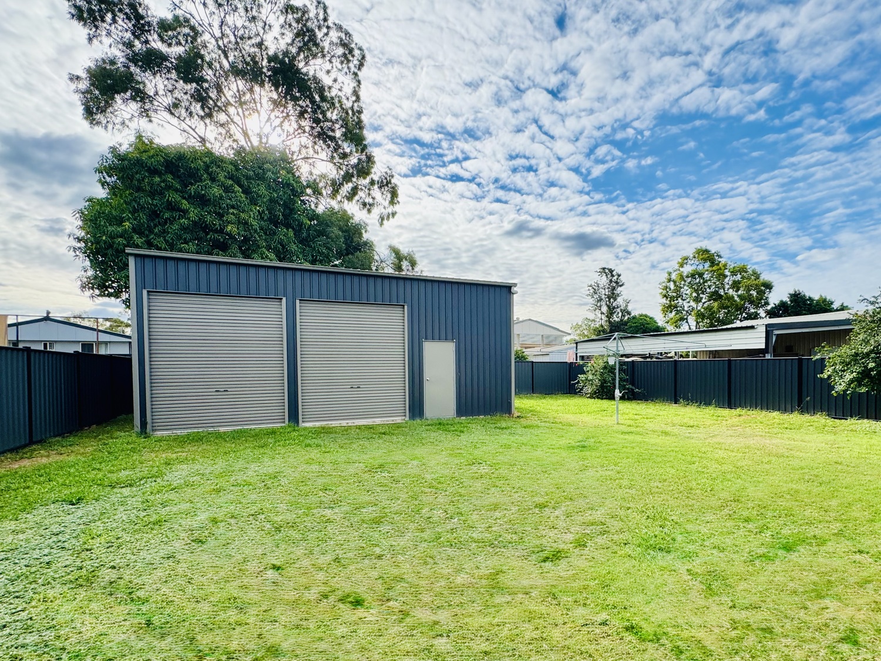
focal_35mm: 14
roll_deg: +1.3
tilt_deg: -1.5
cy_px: 330
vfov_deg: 85.7
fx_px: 356
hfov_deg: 102.1
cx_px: 440
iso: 50
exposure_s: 1/1110
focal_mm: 2.22
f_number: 2.2
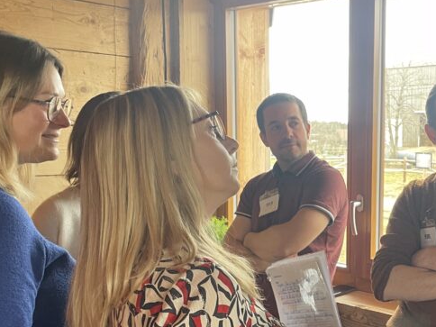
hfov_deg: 33.5
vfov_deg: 26.4
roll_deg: +0.0
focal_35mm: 55
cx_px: 374
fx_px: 693
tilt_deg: -4.8
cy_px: 226
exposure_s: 1/60
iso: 160
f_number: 1.6
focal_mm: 4.2
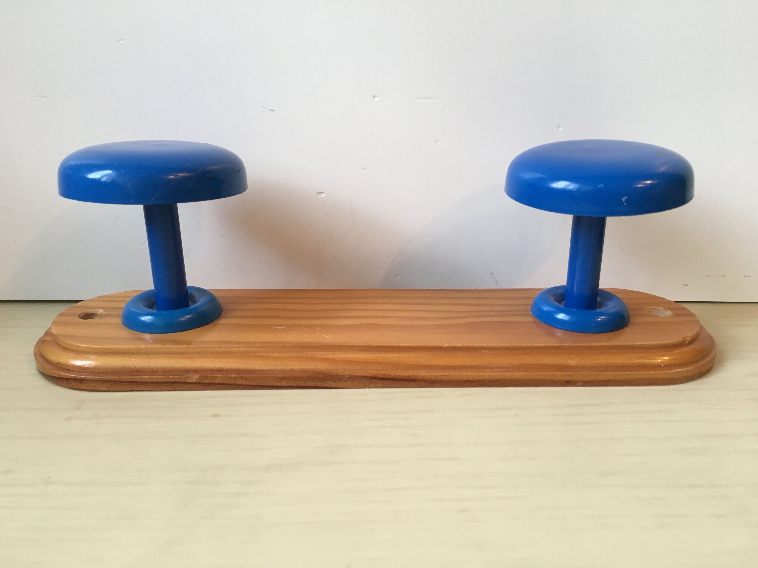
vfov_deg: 48.2
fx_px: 635
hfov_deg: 61.7
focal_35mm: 29
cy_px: 284
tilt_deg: -20.8
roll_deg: -0.4
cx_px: 379
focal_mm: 4.15
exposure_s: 1/33
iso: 100
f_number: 2.2
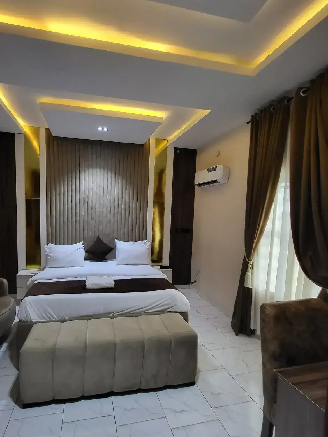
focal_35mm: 16
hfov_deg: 77.0
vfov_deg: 94.3
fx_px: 202
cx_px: 128
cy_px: 236
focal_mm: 1.74
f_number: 2.2
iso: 400
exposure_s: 1/50
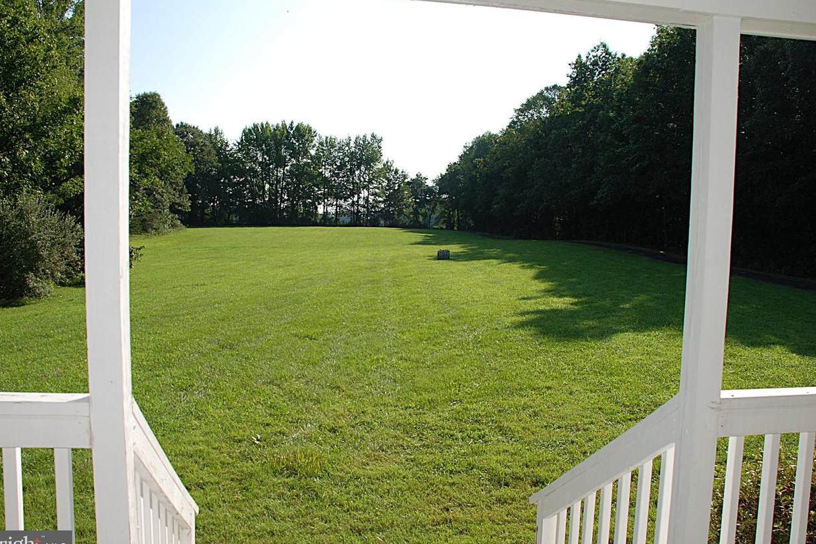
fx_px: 703
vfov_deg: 42.3
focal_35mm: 31
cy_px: 279
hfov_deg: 60.3
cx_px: 402
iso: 100
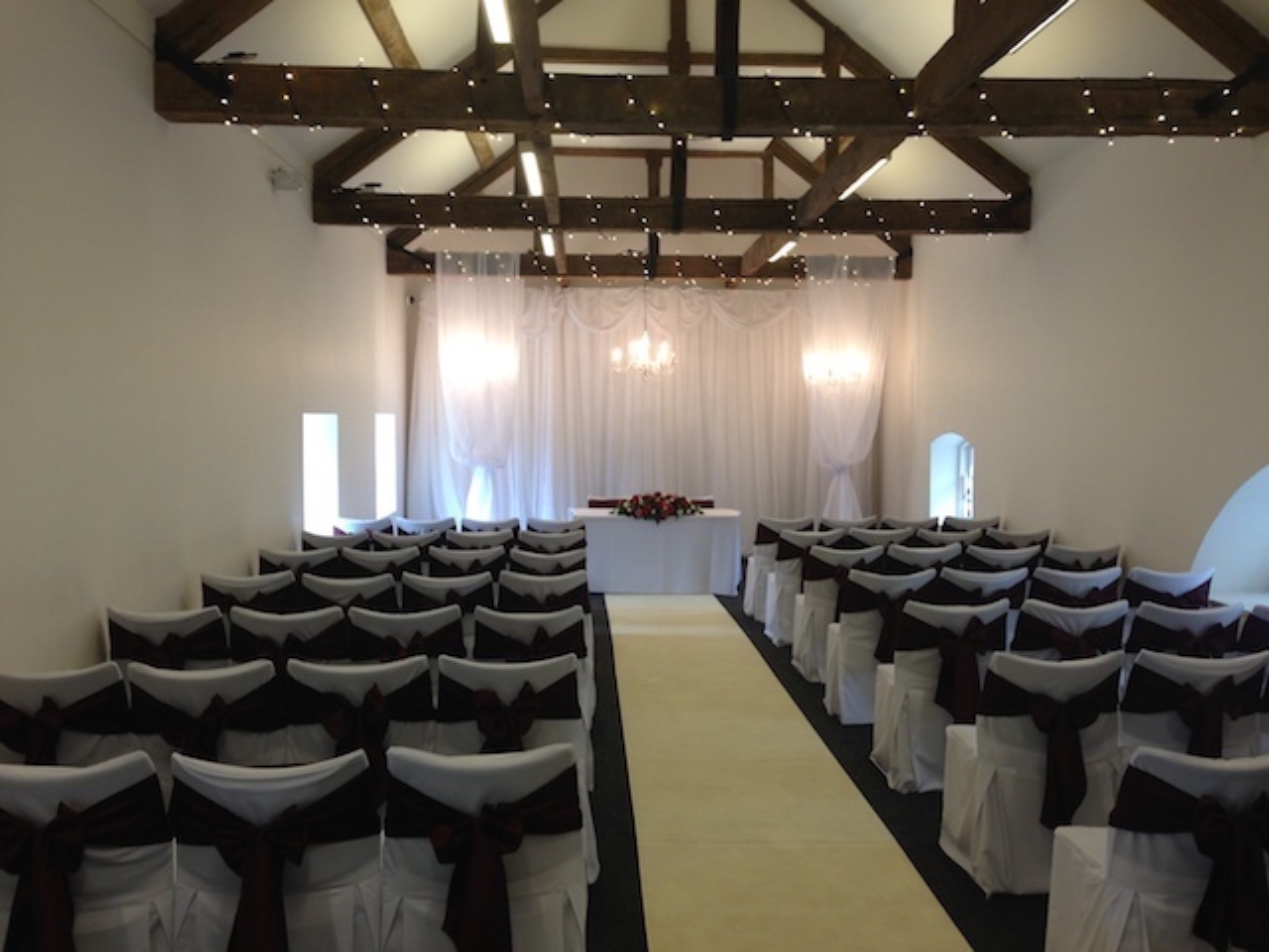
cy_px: 476
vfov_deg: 42.9
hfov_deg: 55.4
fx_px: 1210
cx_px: 634
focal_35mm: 33
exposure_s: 1/24
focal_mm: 4.13
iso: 50
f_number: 2.4
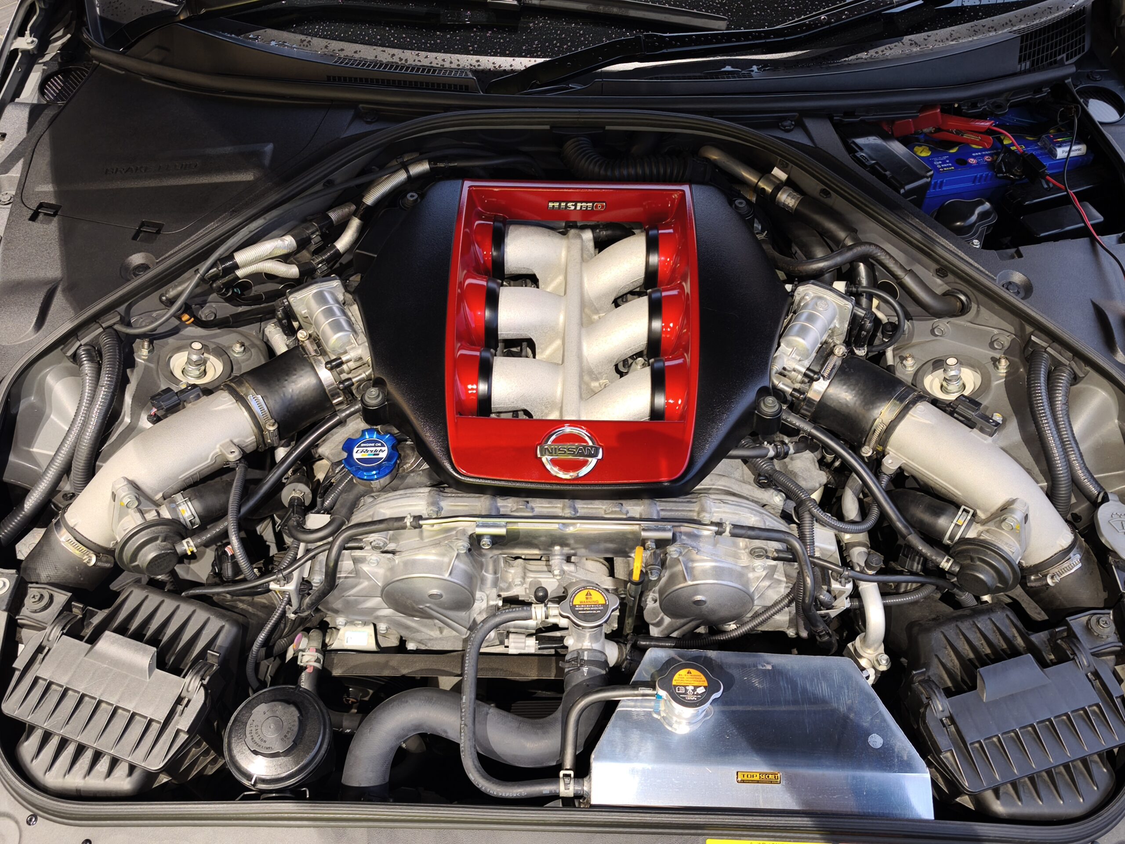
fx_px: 942
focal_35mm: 29
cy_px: 422
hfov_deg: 61.7
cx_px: 562
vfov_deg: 48.2
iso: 500
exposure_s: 1/33.3
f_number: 1.6
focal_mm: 6.57
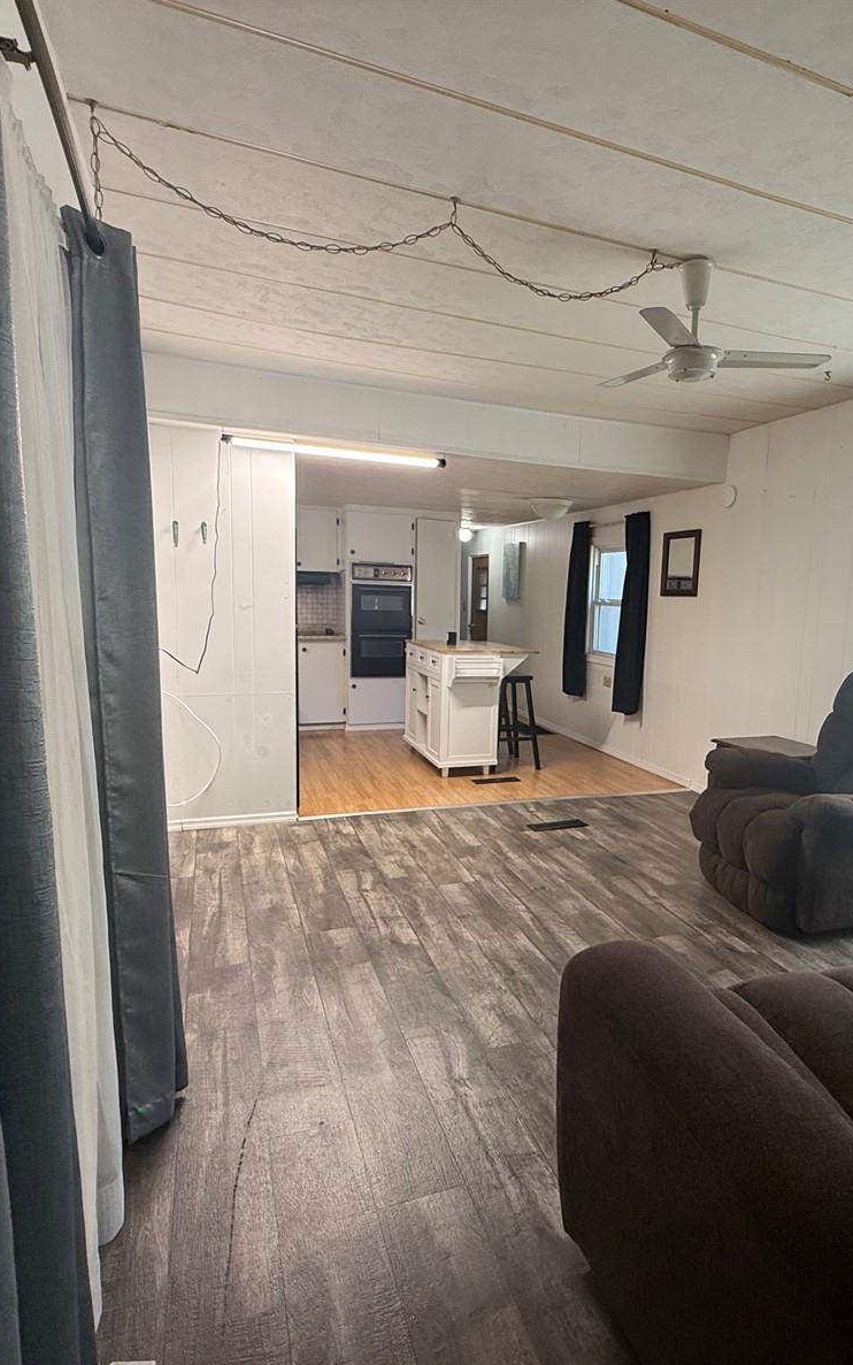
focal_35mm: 20
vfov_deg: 85.1
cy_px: 688
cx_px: 520
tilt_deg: -6.5
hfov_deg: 59.1
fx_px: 744
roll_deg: -1.8
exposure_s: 1/120
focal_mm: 2.22
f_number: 2.2
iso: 200
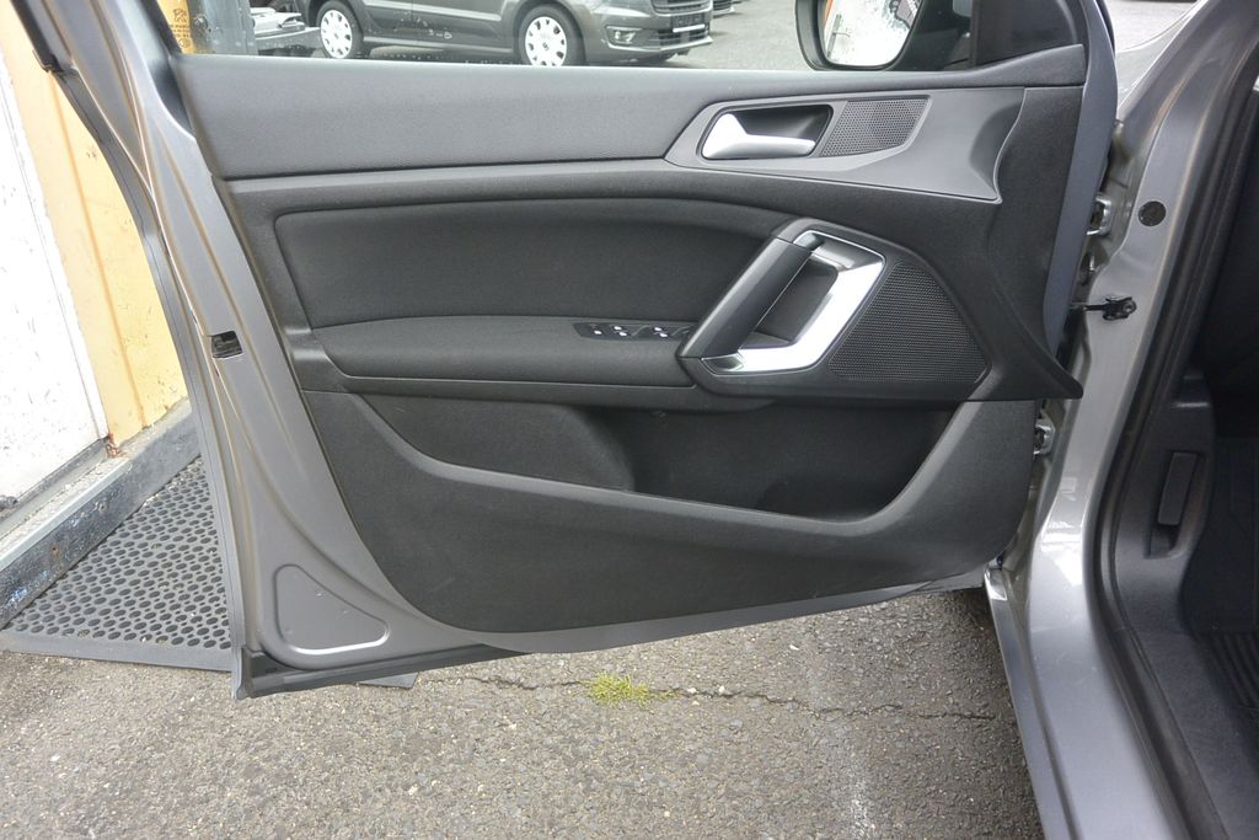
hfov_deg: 67.4
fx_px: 944
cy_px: 420
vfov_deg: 47.9
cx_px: 630
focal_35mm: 27
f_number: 3.5
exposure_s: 1/160
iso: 200
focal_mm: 10
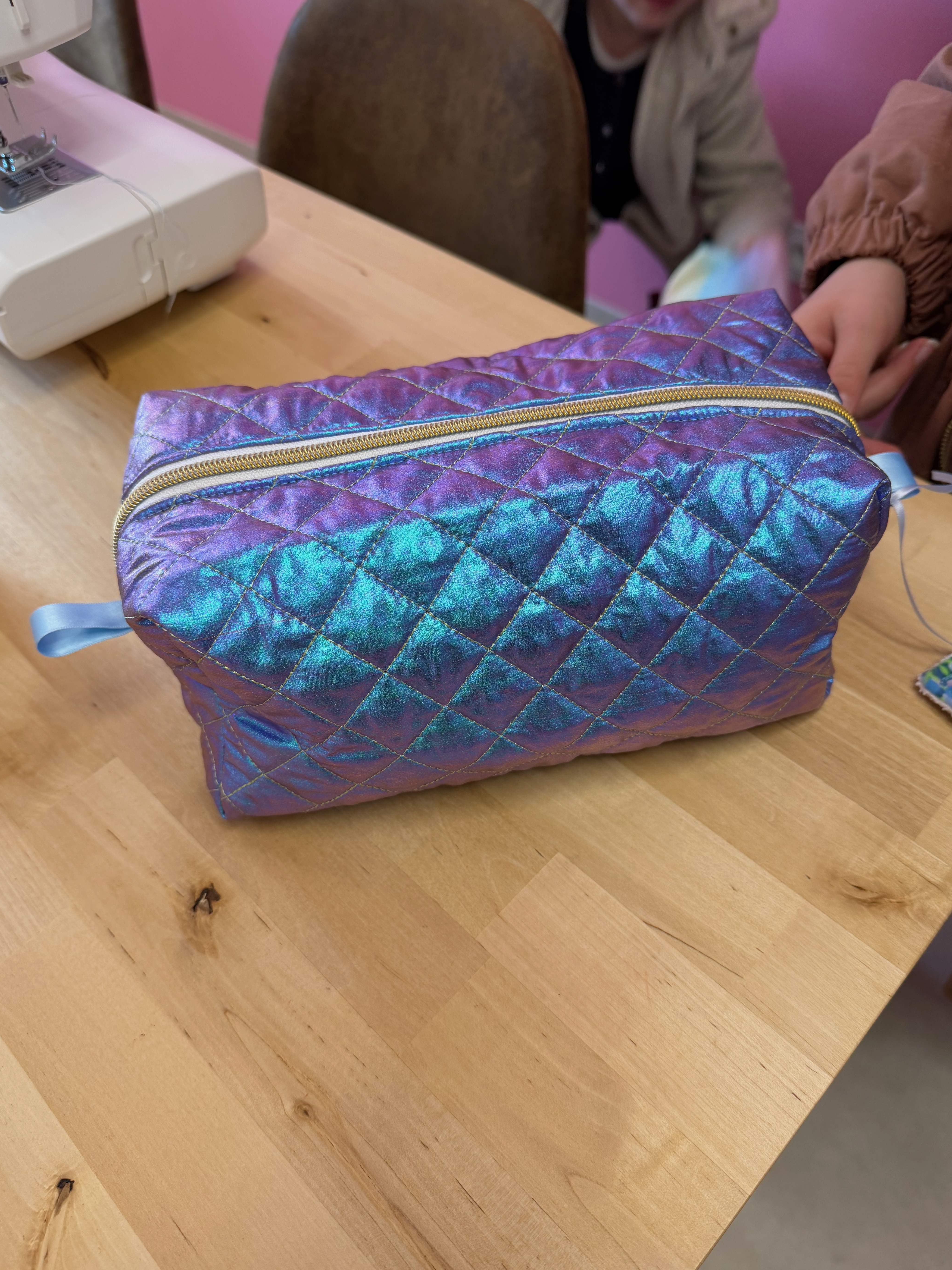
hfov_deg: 54.9
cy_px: 650
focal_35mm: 25
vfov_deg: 69.4
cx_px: 472
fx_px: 917
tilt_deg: -52.4
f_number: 1.78
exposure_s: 1/121
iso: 125
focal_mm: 6.76
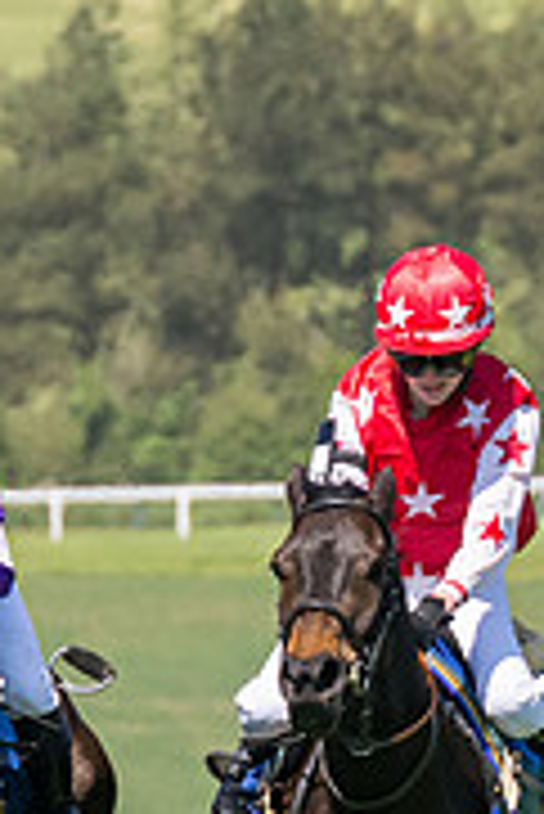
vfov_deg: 2.0
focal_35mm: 1007
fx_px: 22780
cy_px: 712
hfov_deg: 1.4
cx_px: -189
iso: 400
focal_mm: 140
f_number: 5
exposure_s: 1/3200
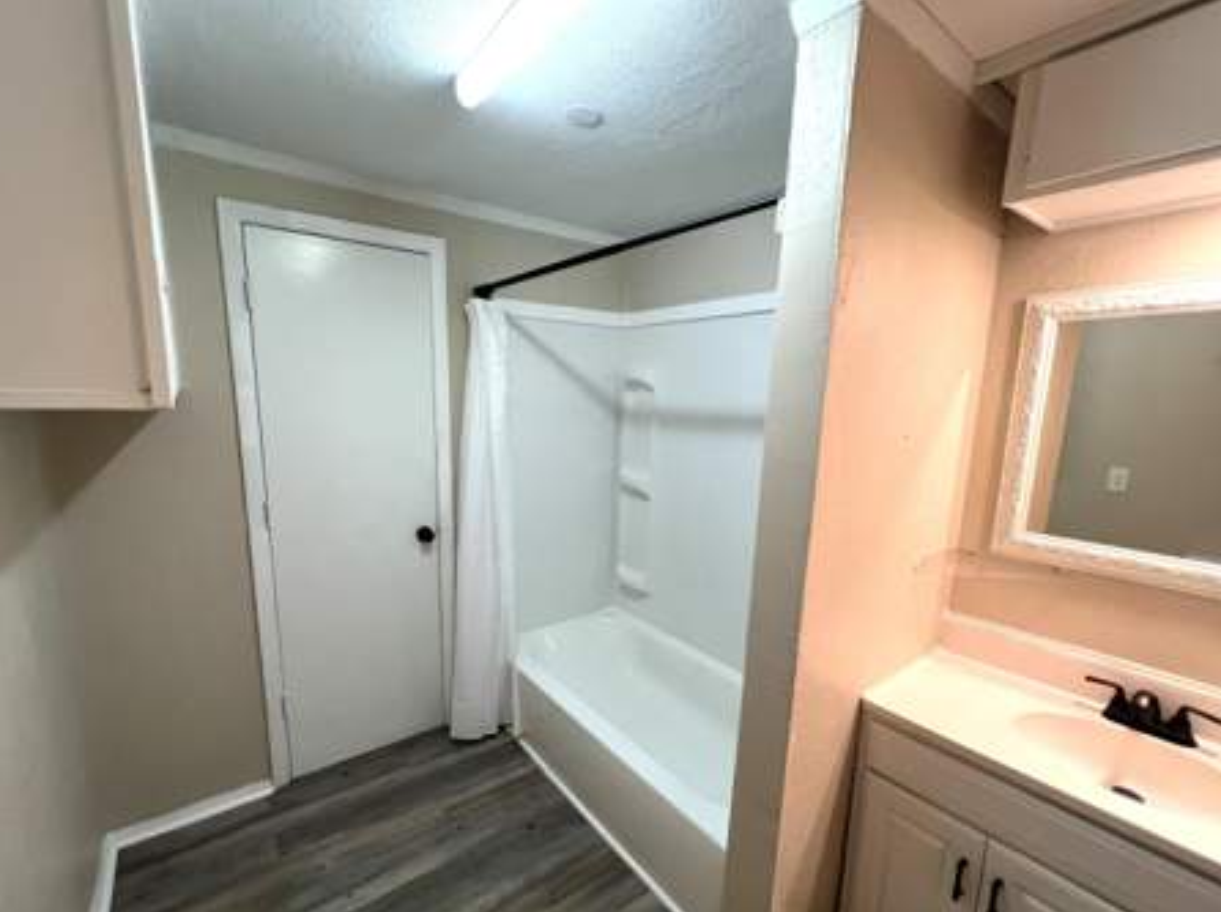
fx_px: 493
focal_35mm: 14
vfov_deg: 85.4
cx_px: 610
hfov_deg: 102.2
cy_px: 489
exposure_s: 1/120
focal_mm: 1.57
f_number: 1.8
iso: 250
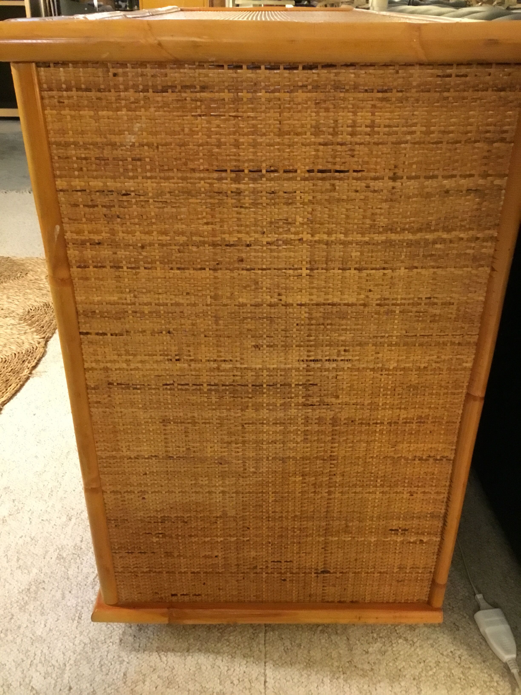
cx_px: 260
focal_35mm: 31
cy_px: 348
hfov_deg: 45.4
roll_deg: +0.8
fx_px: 622
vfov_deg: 58.4
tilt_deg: -28.0
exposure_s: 1/17
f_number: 2.4
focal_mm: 3.3
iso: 250
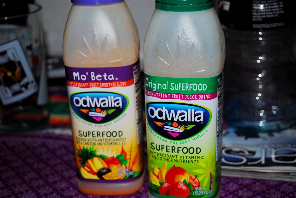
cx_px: 148
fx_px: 445
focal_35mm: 54
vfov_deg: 25.1
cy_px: 99
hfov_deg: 36.8
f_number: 5
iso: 200
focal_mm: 36
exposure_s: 1/60
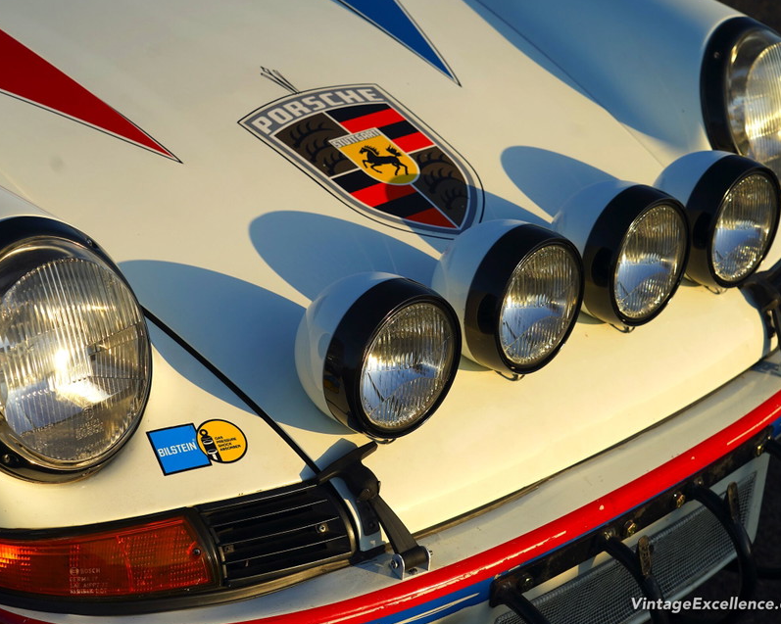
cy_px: 314
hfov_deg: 25.1
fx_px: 1756
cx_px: 346
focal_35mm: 76
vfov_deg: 20.2
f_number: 6.3
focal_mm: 63
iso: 100
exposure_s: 1/400
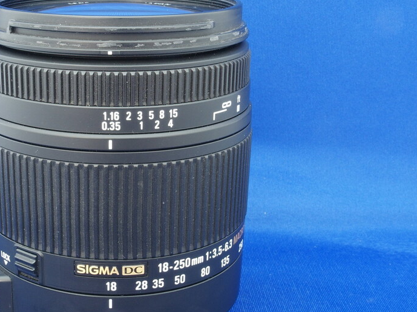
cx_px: 122
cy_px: 175
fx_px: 734
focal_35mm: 61
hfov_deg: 31.3
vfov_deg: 24.0
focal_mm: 7.4
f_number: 8
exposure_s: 3.2
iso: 100
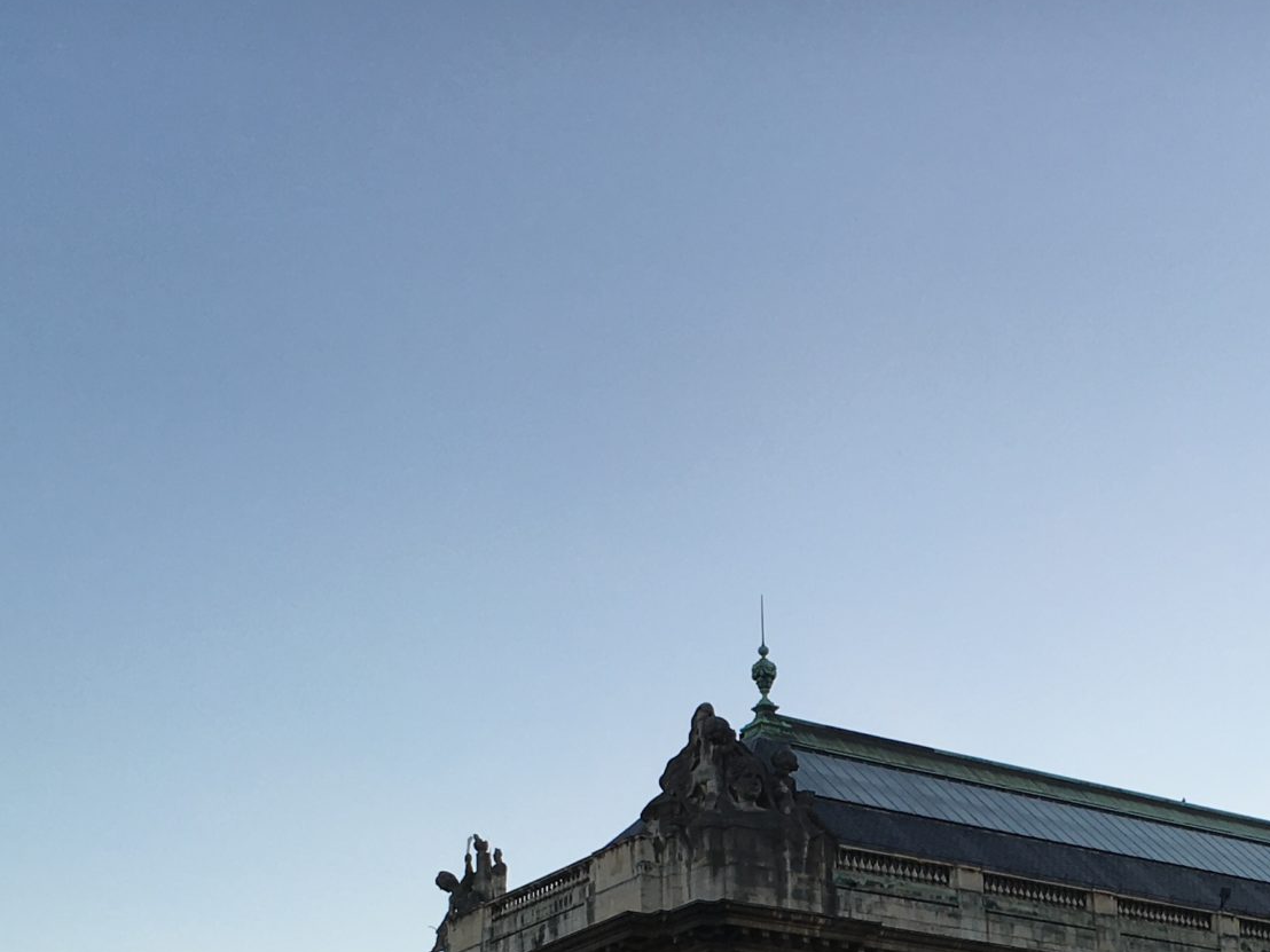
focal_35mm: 67
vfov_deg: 21.3
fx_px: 2458
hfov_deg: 28.3
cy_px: 921
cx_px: 1027
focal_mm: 4.15
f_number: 2.2
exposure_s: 1/185
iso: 25
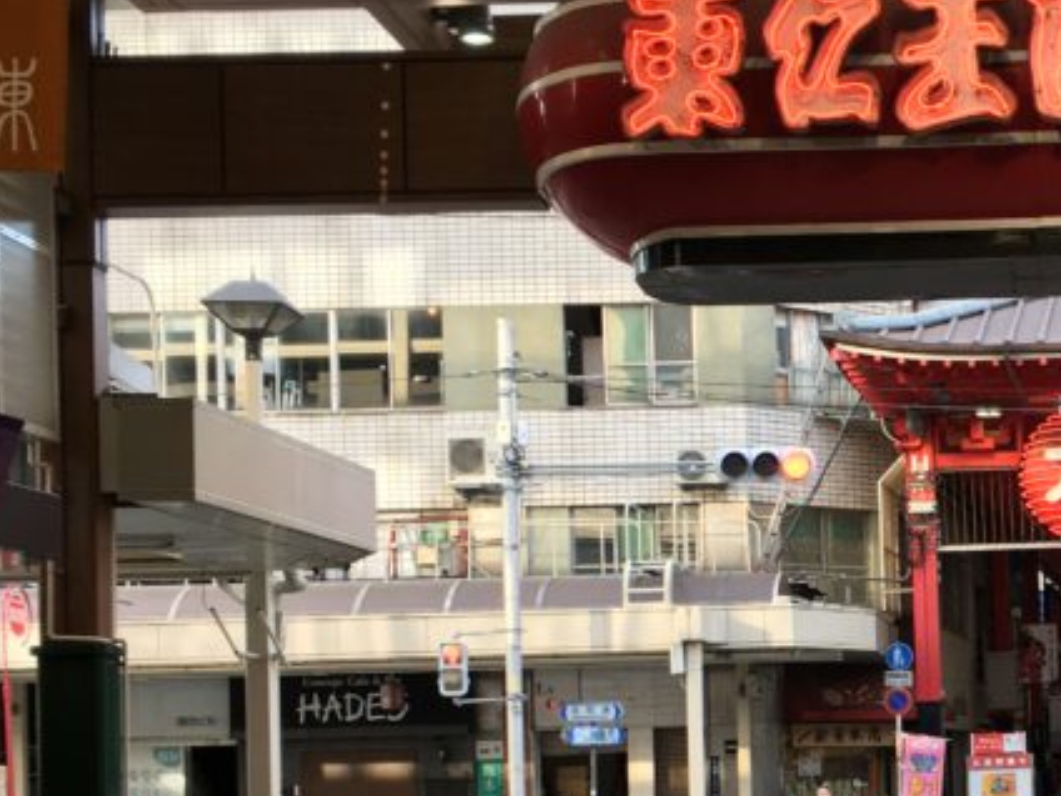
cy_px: 751
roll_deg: +0.8
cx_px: 1069
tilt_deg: -1.9
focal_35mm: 70
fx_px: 2146
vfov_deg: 20.5
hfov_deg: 26.3
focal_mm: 4.15
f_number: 2.2
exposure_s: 1/120
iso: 32
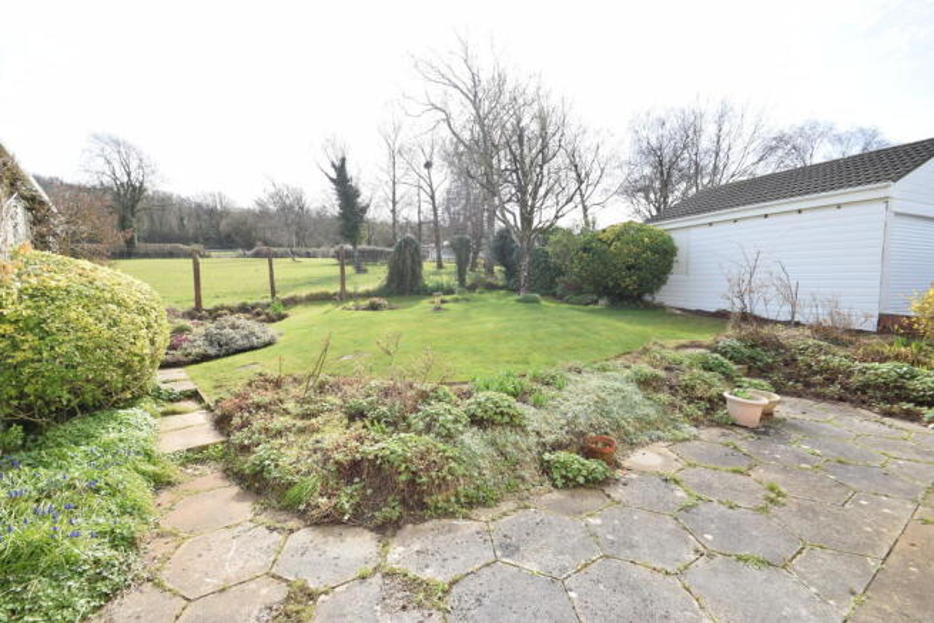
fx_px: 389
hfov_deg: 100.4
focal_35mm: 15
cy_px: 312
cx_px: 467
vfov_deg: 77.4
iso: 220
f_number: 8
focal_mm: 10
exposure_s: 1/250
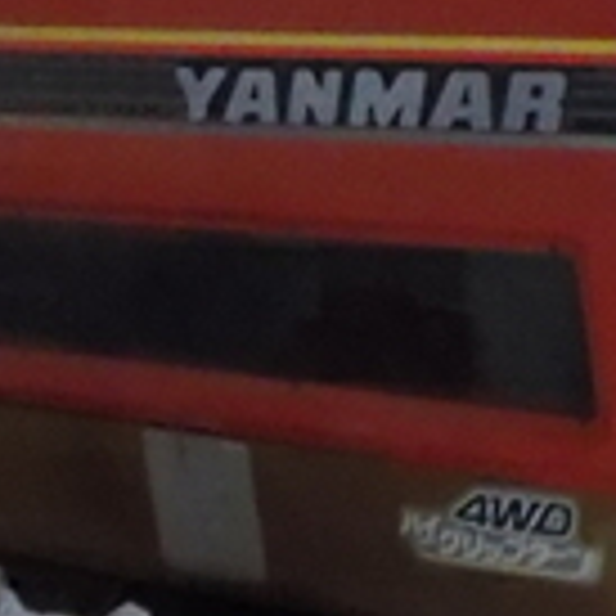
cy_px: 409
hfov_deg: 13.7
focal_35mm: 124
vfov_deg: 14.0
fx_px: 2496
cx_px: -81
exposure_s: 1/15
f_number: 3.3
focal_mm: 4.1
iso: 1600
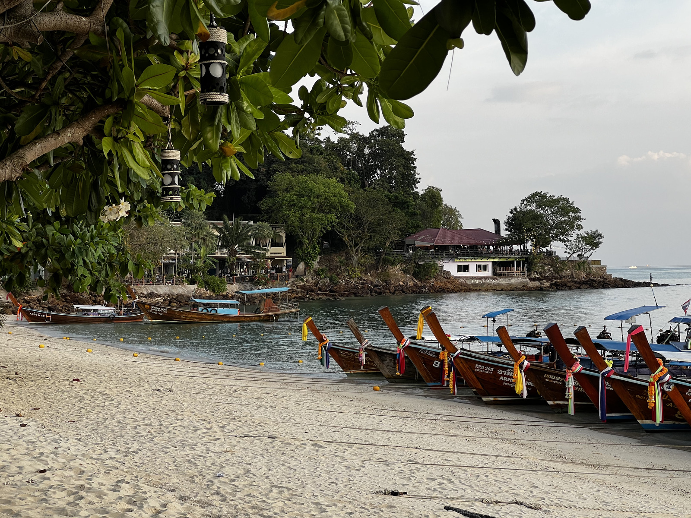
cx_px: 346
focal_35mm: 77
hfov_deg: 25.3
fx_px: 1537
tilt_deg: +0.8
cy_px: 259
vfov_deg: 19.1
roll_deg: +1.4
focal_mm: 9
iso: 32
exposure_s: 1/204
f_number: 2.8
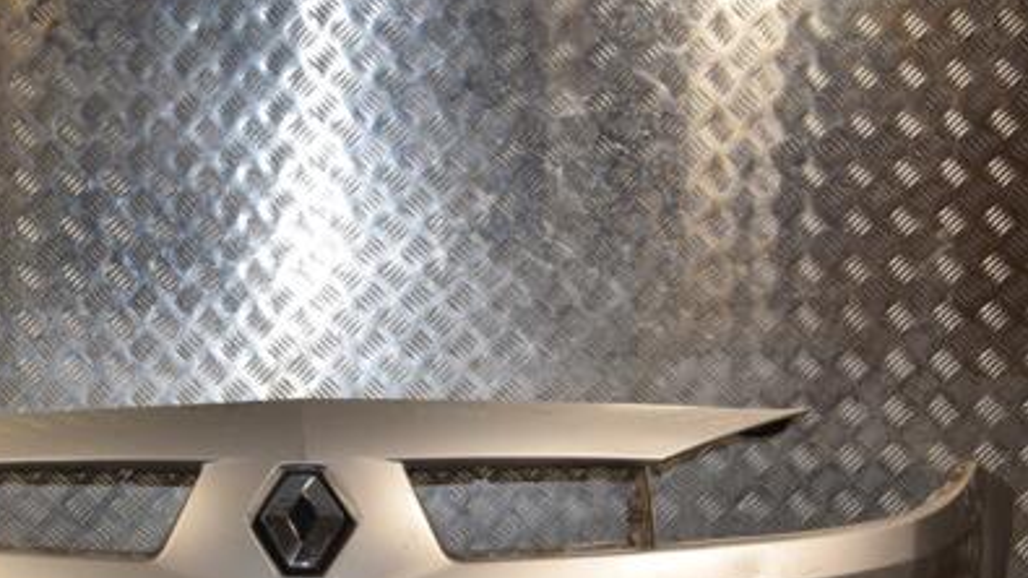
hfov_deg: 33.3
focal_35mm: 62
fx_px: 1690
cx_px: 291
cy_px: 466
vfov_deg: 19.2
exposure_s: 1/200
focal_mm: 26
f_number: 11
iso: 800
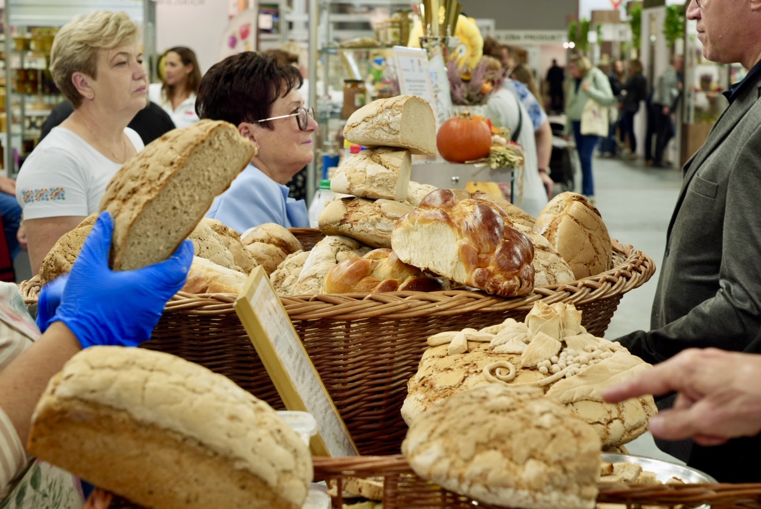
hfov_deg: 28.8
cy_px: 254
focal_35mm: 70
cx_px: 380
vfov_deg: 19.5
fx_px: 1481
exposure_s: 1/100
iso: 1000
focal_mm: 70
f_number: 8
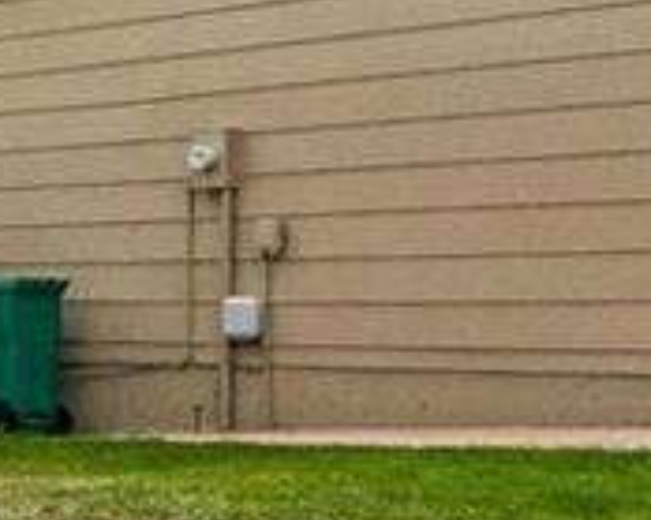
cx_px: -1276
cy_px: 161
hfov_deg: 10.5
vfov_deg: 11.8
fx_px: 2523
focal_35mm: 131
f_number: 9
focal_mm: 10
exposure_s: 1/1250
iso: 320
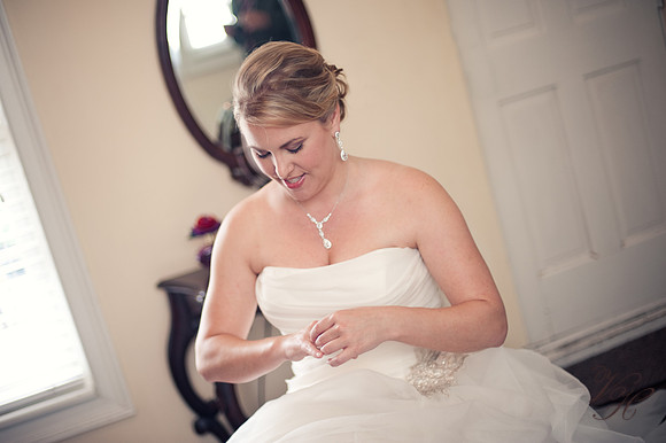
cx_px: 333
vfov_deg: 27.0
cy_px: 222
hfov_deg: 39.6
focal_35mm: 50
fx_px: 924
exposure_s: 1/160
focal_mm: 50
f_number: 1.4
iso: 400
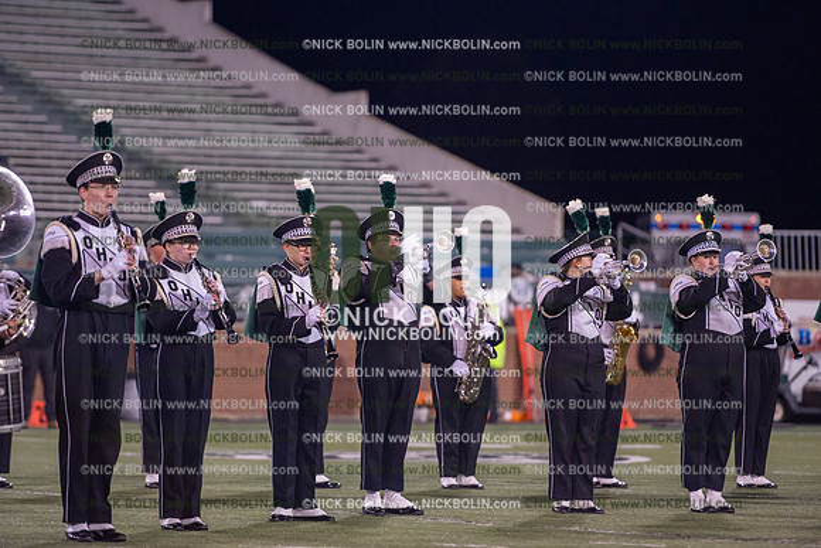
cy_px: 274
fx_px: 4562
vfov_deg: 6.9
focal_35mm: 200
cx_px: 410
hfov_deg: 10.3
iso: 2500
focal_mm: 200
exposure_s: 1/1250
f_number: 2.8
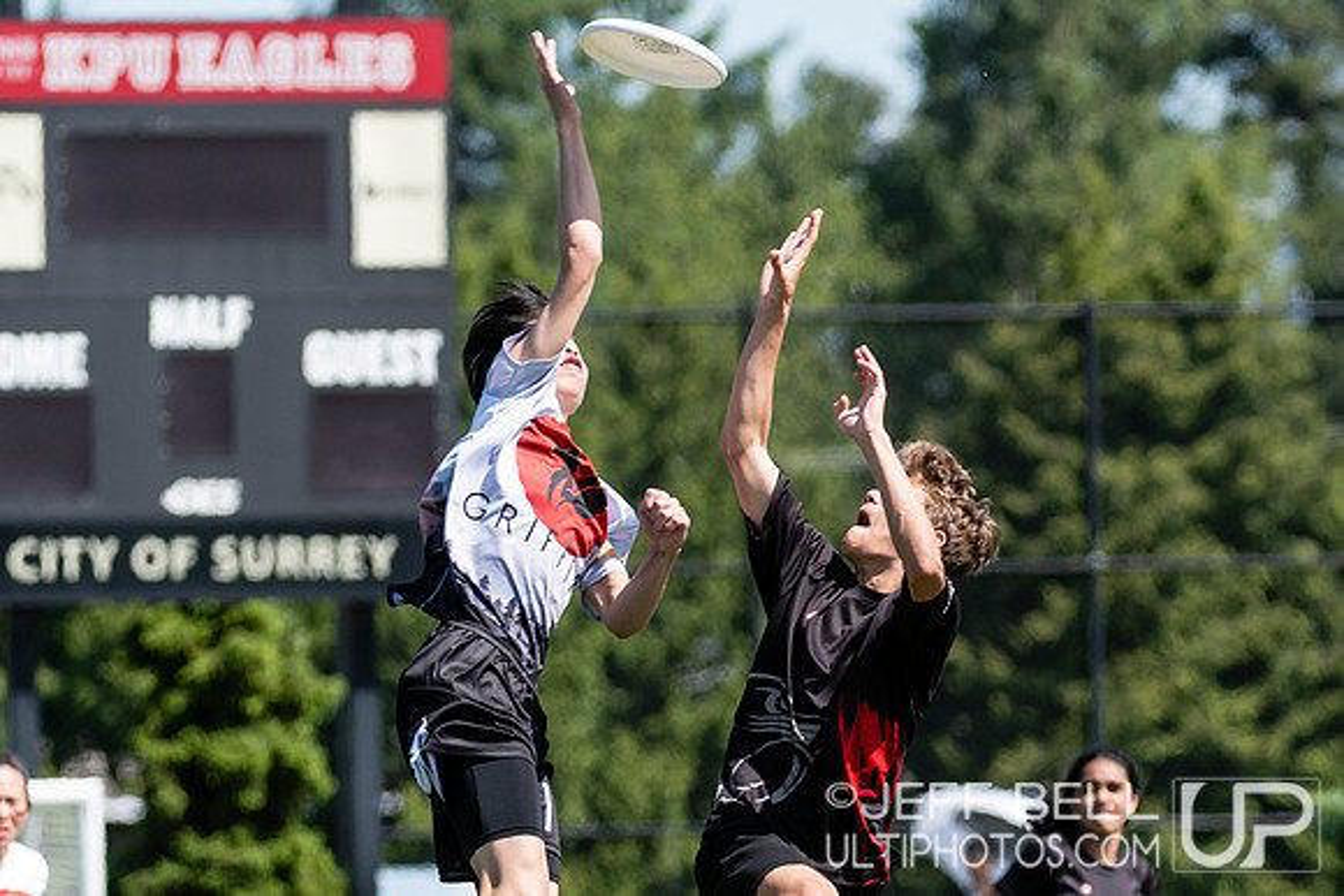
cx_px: 957
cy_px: 611
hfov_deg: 3.8
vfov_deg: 2.6
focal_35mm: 539
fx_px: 20112
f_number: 4
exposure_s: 1/1600
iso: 250
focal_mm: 210
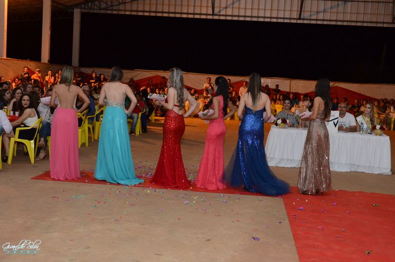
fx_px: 624
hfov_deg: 35.1
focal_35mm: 57
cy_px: 131
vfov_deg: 23.7
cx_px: 198
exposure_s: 1/200
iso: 3200
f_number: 3.5
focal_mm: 38
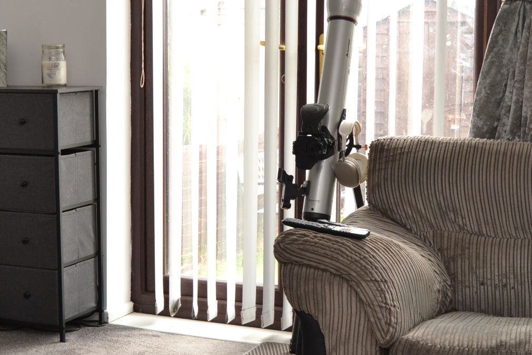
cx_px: 185
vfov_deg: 18.7
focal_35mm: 73
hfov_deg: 27.6
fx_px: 1079
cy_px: 166
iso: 400
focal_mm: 24
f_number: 4.5
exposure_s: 1/80
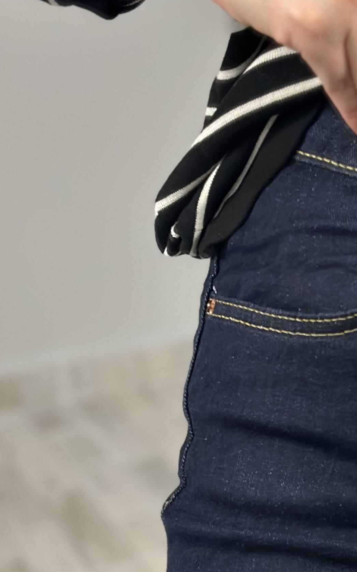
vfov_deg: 16.9
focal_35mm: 122
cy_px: 514
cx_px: 428
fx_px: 1900
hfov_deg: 10.6
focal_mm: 6.86
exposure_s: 1/100
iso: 200
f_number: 1.78
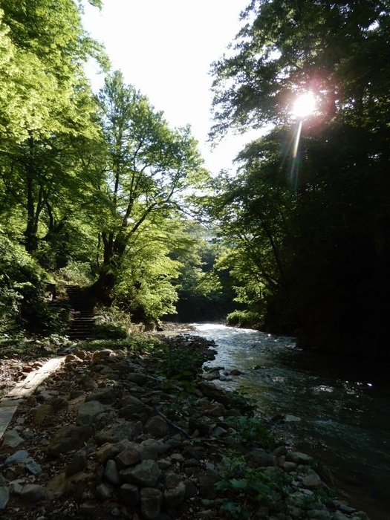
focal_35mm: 24
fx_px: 361
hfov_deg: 56.8
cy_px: 260
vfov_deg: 71.6
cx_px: 195
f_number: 3.4
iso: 80
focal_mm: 4.3
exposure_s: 1/200
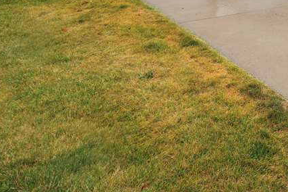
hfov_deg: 34.1
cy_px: -88
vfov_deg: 23.2
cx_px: 336
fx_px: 384
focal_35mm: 48
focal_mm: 16
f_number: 10
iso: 400
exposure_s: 1/250
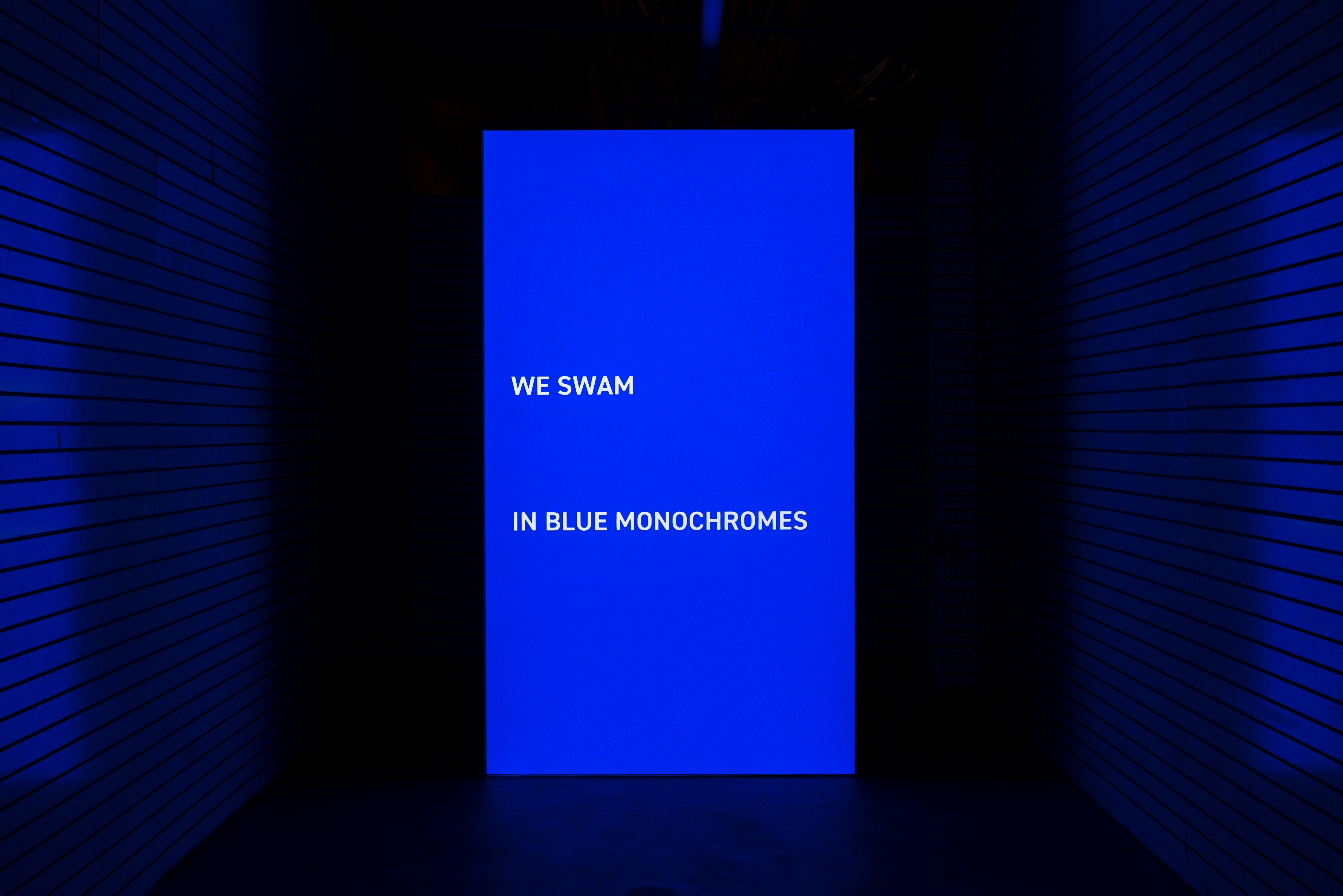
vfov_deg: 31.9
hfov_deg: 46.4
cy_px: 448
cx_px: 672
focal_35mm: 42
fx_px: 1567
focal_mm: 28
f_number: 8
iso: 400
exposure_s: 1/6
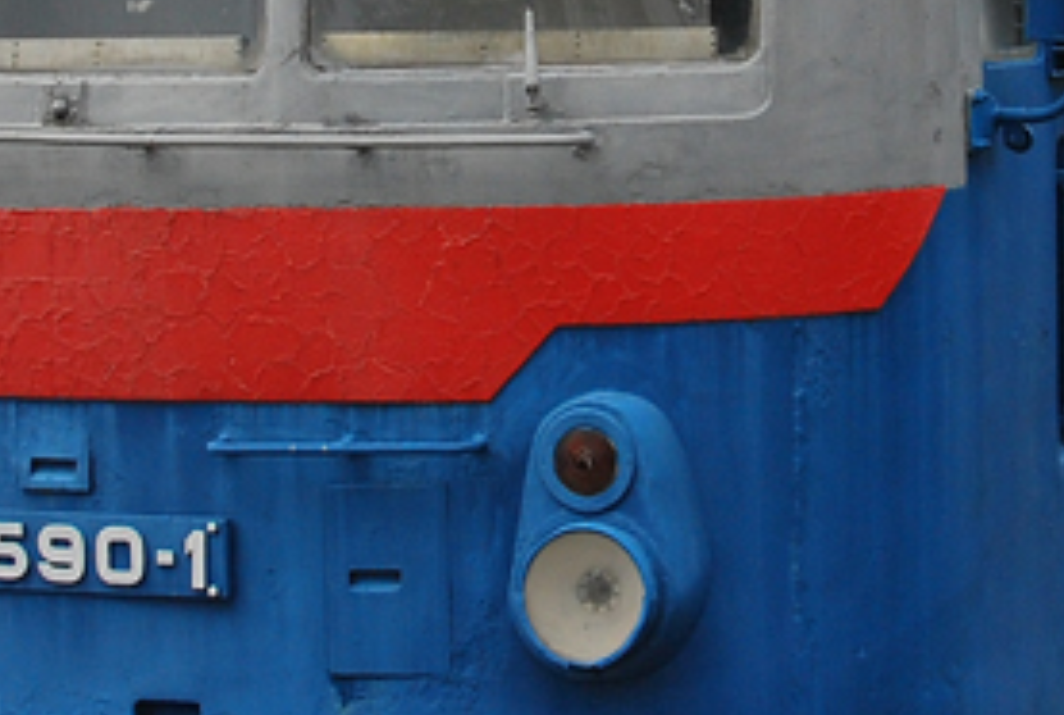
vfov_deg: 9.4
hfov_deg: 14.1
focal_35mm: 145
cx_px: 626
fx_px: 4304
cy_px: 10
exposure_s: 1/200
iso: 200
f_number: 5.6
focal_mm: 21
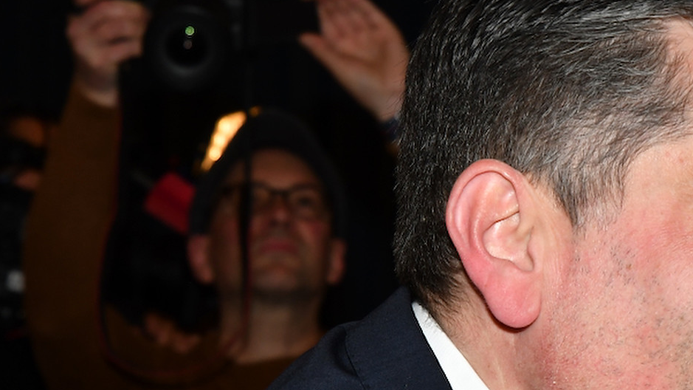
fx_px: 2830
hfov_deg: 13.8
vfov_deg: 7.9
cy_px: 225
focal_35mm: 154
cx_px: 622
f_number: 5.6
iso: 400
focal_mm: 46
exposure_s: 1/250
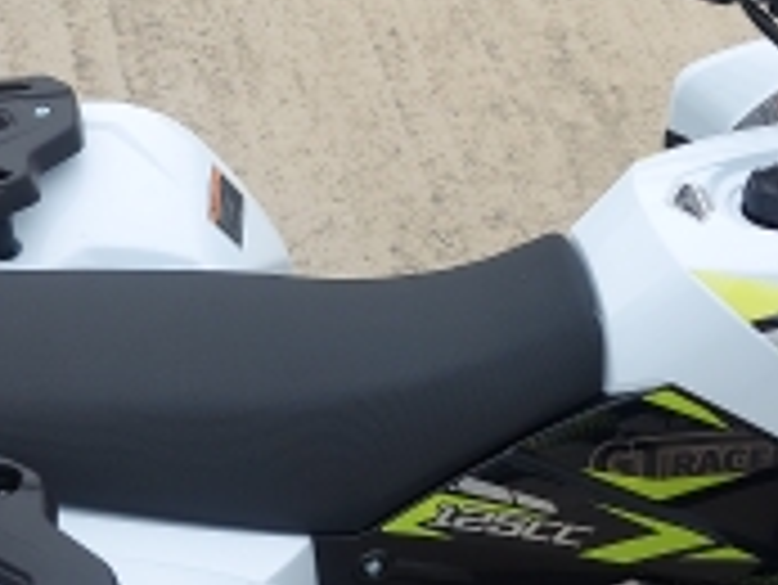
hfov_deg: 24.4
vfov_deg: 18.4
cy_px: 428
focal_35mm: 80
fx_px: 1799
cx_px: 441
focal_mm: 5.23
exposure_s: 1/401
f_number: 1.8
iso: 40
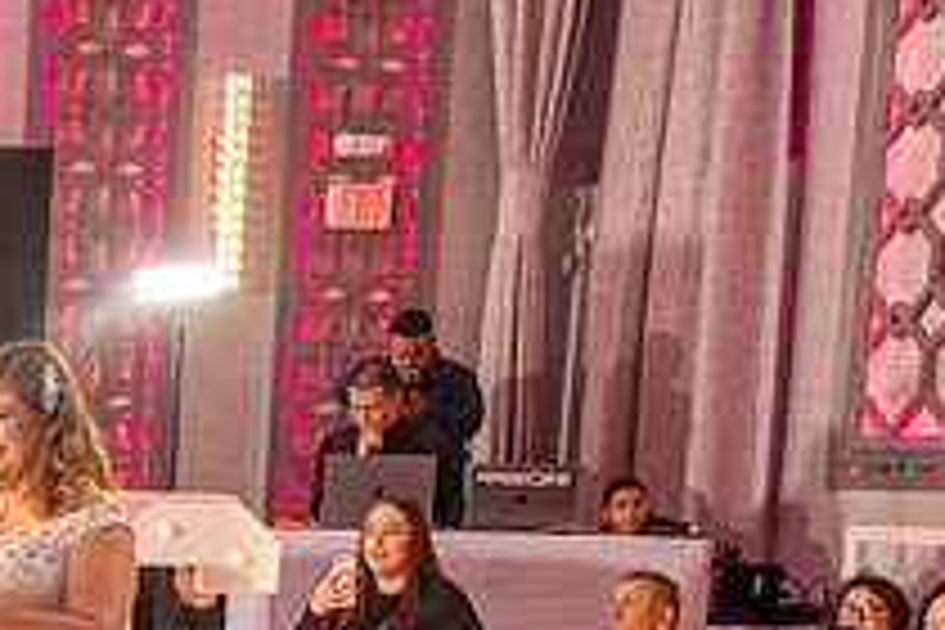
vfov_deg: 12.2
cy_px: 914
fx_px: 2835
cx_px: -456
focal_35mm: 108
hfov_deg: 17.2
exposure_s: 1/160
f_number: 4.5
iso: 640
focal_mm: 34
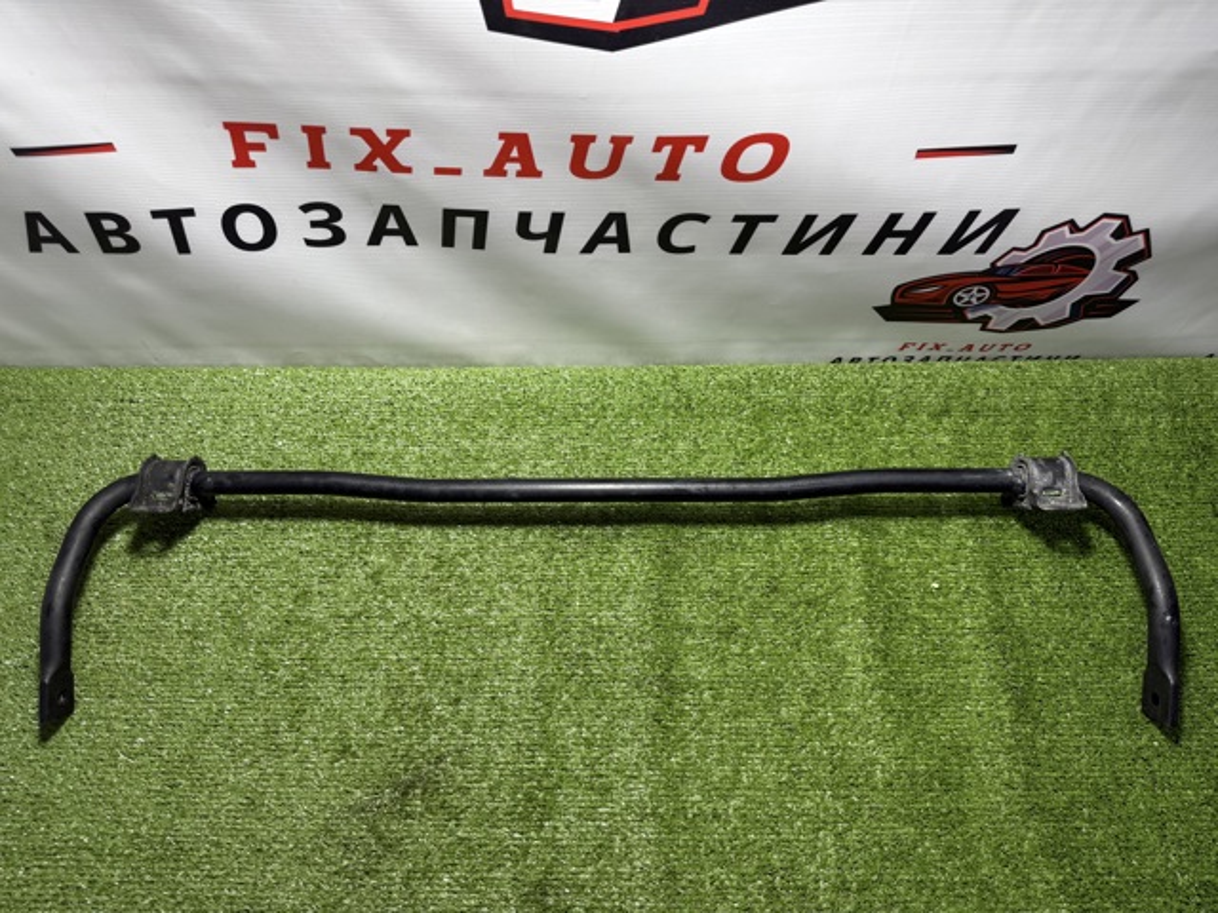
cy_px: 456
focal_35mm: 24
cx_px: 609
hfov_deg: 71.6
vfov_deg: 56.8
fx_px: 844
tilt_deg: -60.0
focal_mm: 6.76
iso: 64
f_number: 1.78
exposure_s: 1/100
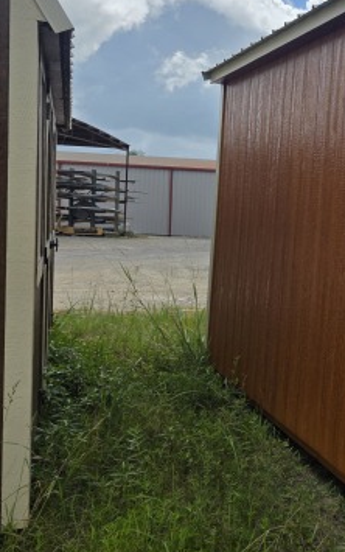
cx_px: 496
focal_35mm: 44
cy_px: 235
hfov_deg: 24.0
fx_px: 662
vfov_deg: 45.1
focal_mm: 6.3
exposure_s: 1/7944
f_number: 1.7
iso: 80
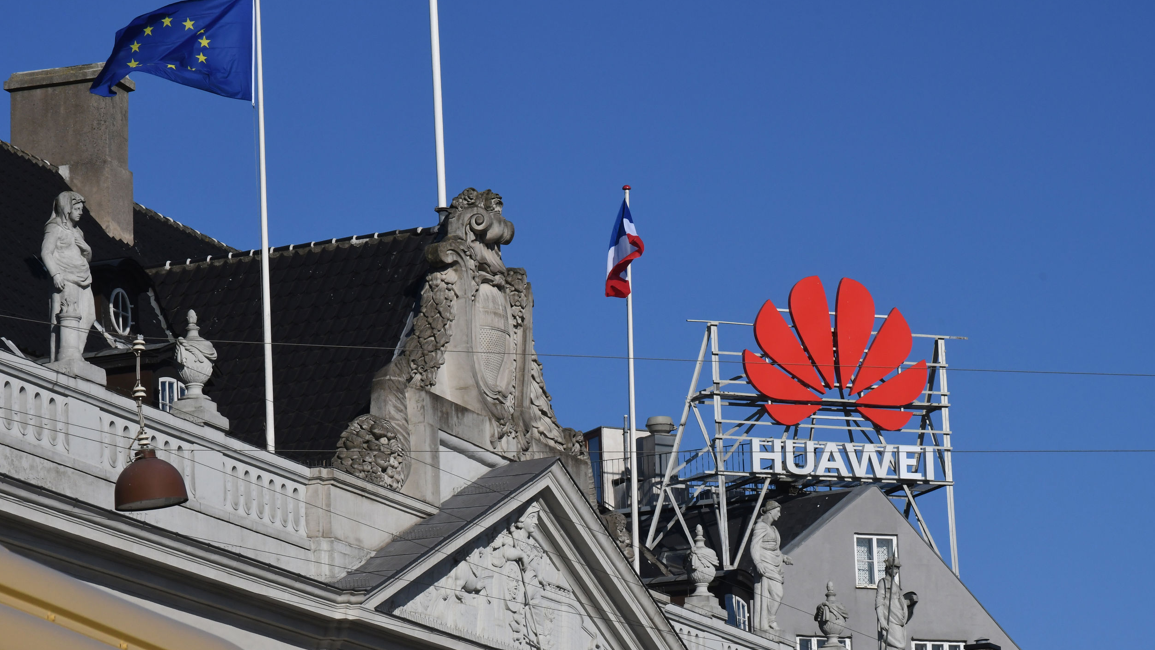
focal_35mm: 123
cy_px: 336
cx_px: 579
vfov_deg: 9.9
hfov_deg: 17.4
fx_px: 3767
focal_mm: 78
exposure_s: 1/1250
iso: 800
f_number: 18
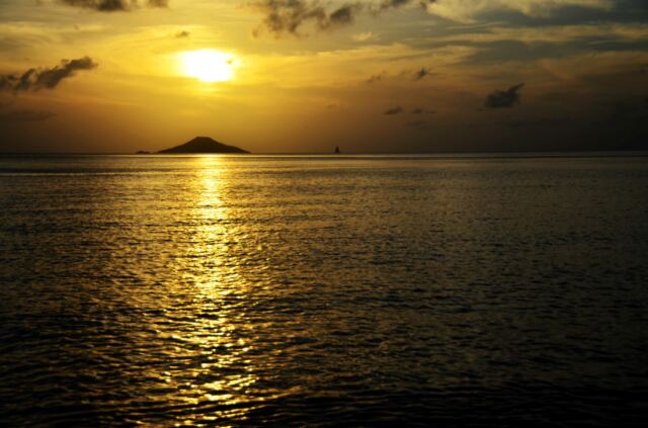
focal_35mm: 57
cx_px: 324
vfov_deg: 23.6
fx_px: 1023
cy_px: 214
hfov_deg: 35.1
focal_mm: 38
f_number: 4.2
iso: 100
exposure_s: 1/2000
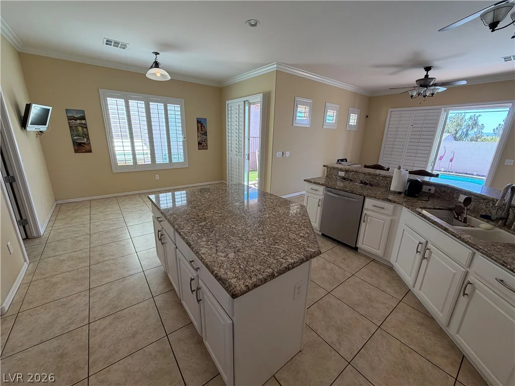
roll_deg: -1.1
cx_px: 258
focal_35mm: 14
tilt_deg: -16.7
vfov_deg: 85.7
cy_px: 193
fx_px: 208
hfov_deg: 102.1
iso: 100
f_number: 2.2
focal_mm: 2.22
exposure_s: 1/120
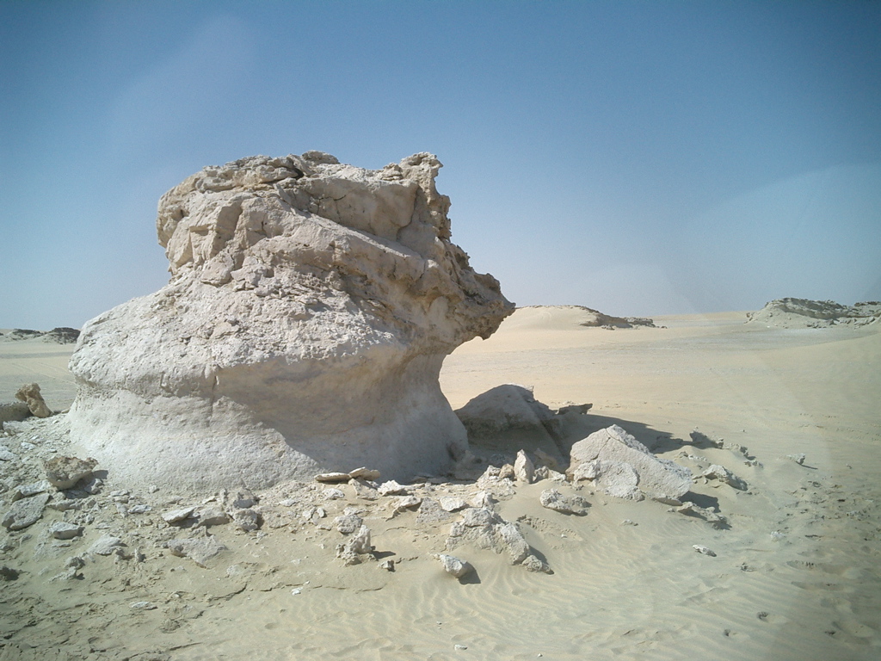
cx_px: 440
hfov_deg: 52.6
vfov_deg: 40.7
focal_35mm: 35
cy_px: 330
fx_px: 891
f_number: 4.2
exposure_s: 1/1250
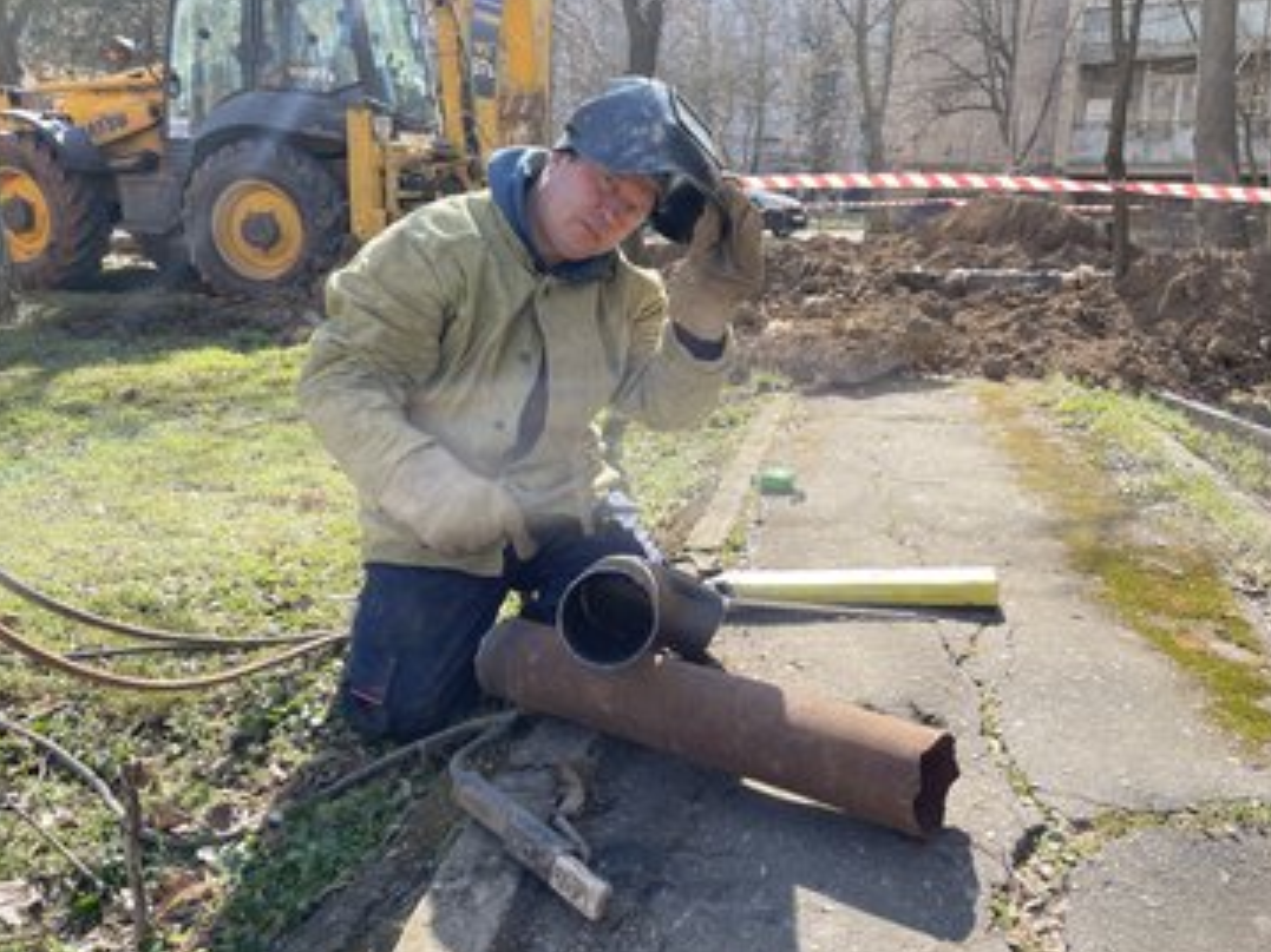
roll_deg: -0.9
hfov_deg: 61.6
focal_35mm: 29
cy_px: 453
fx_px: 1064
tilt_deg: -13.8
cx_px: 694
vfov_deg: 48.2
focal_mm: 4.2
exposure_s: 1/1114
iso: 32
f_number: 1.6
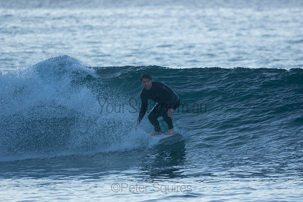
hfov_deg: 2.7
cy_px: 101
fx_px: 6314
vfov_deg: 1.8
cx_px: 152
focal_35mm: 750
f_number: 5.6
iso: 250
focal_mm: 500
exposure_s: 1/640
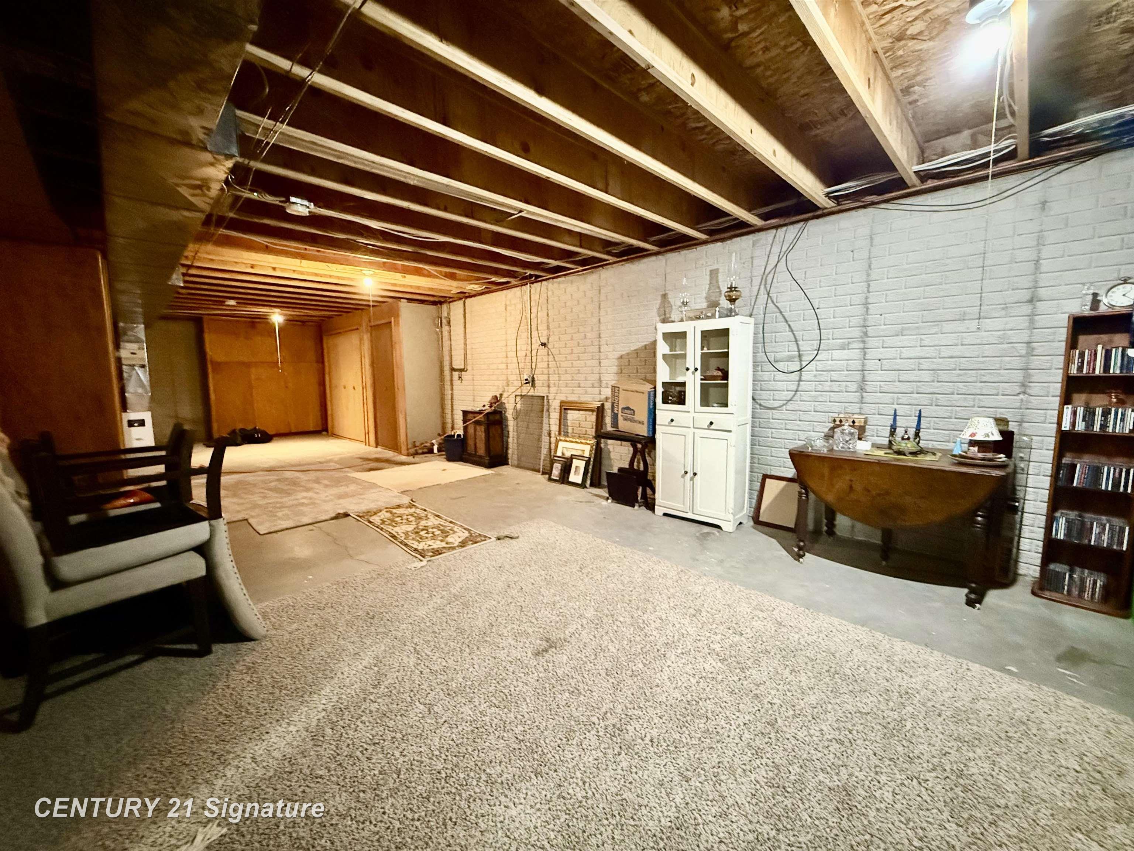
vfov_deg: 85.7
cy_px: 426
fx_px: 459
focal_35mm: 14
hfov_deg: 102.1
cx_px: 567
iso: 1250
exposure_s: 1/60
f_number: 2.2
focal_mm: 2.22
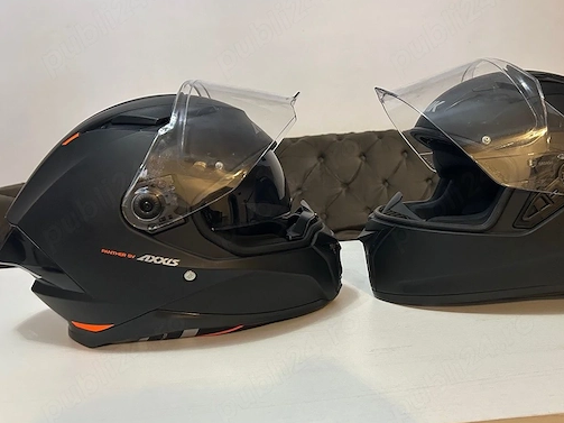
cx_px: 332
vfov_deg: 45.4
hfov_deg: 58.0
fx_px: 505
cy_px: 197
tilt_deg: -6.8
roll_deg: +4.4
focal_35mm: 31
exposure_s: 1/33
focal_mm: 5.7
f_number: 1.5
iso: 400
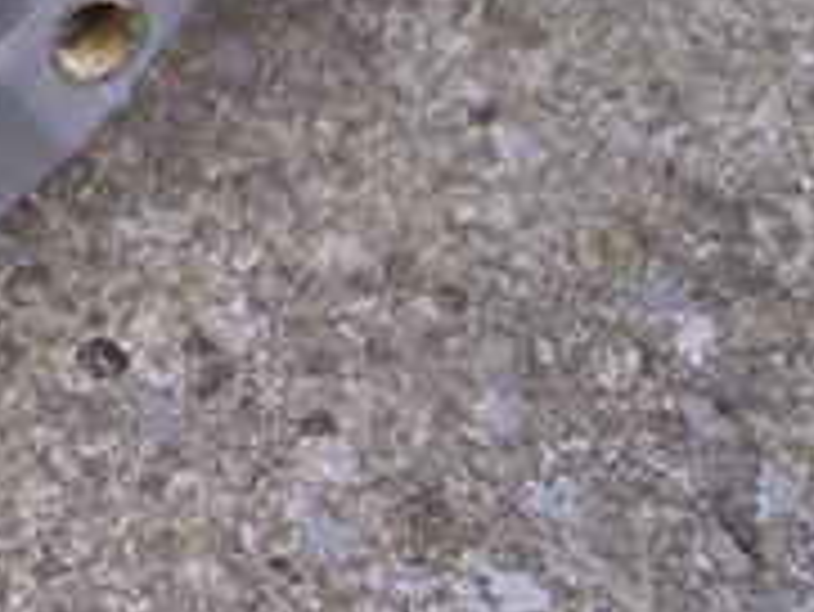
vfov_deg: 10.6
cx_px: -396
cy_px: -346
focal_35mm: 134
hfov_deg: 13.8
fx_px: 3153
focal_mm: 8
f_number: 2.8
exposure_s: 1/180
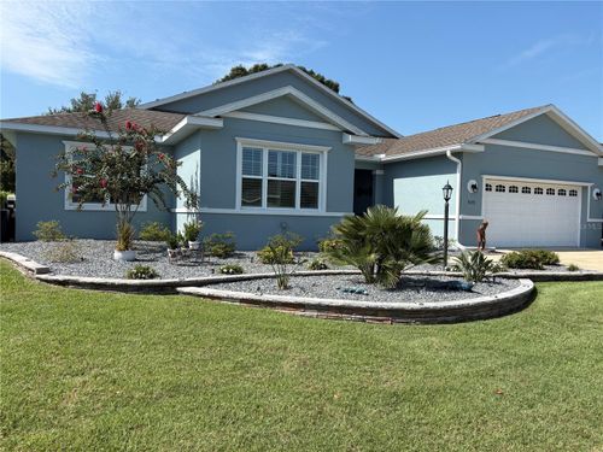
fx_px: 453
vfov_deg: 53.1
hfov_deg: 67.3
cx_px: 302
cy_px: 226
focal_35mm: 26
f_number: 1.6
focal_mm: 5.96
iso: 50
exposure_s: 1/2985
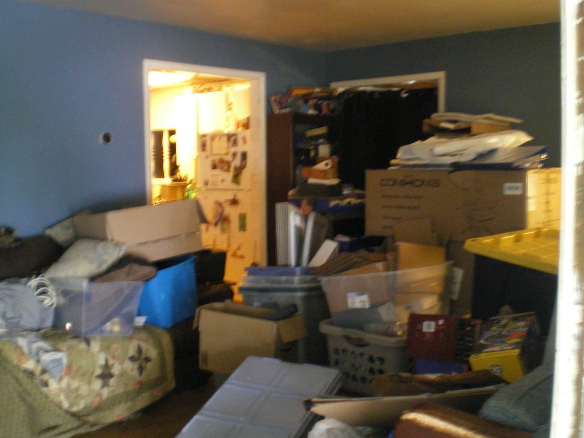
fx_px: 641
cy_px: 219
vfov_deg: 37.7
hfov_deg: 49.0
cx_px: 292
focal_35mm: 38
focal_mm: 6.3
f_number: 3.1
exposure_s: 1/3.33
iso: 400
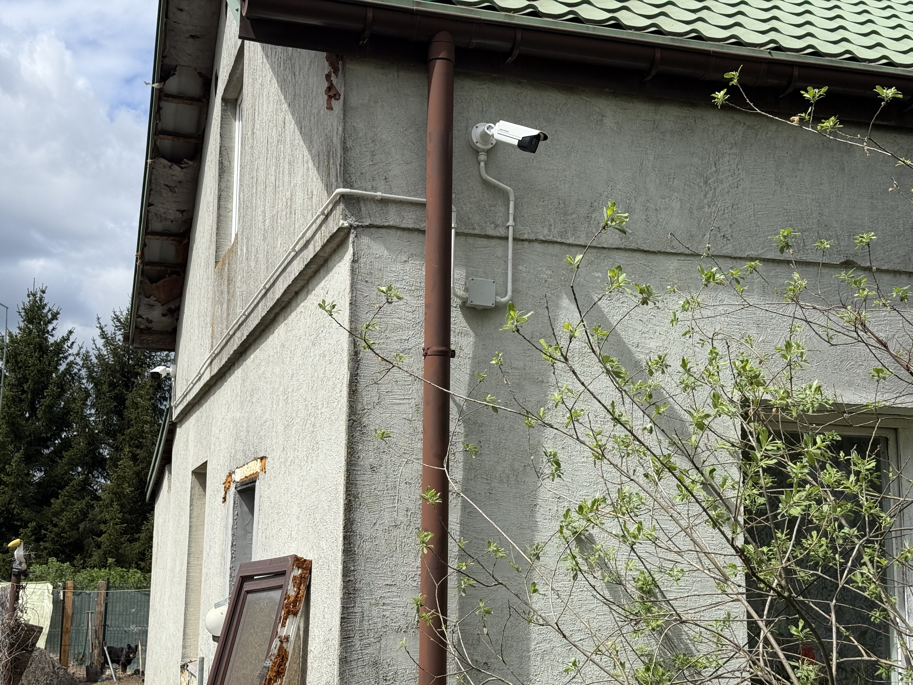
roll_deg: -0.9
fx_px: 1266
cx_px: 456
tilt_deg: +9.4
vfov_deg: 30.3
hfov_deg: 39.7
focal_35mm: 48
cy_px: 342
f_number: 1.78
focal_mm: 6.76
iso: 80
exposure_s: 1/6024
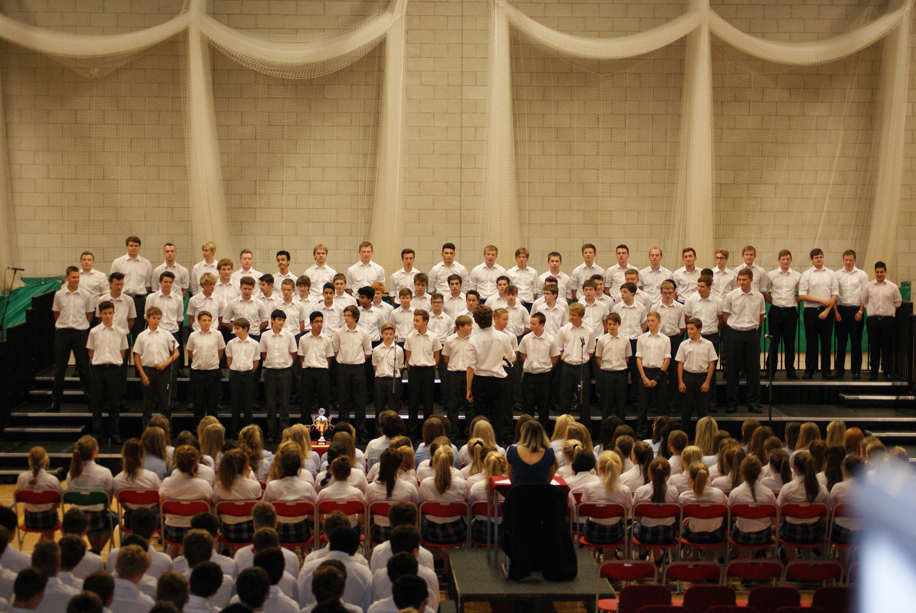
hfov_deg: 22.6
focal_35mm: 90
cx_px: 458
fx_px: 2293
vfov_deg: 15.2
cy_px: 306
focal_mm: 60
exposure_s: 1/100
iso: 400
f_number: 4
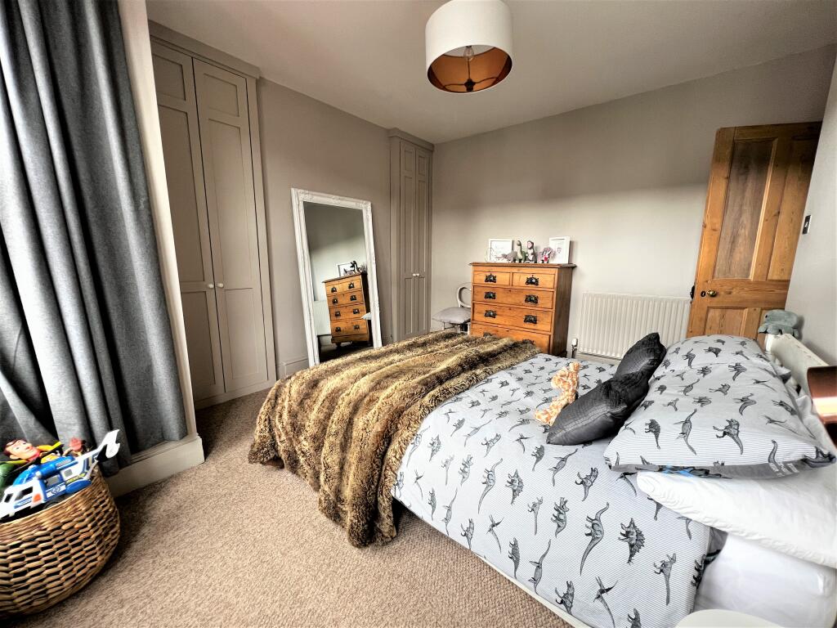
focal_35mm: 13
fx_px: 314
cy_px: 314
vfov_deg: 89.9
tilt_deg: -9.9
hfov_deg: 106.2
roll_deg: -0.3
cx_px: 418
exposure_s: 1/99
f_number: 1.8
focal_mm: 1.57
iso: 100
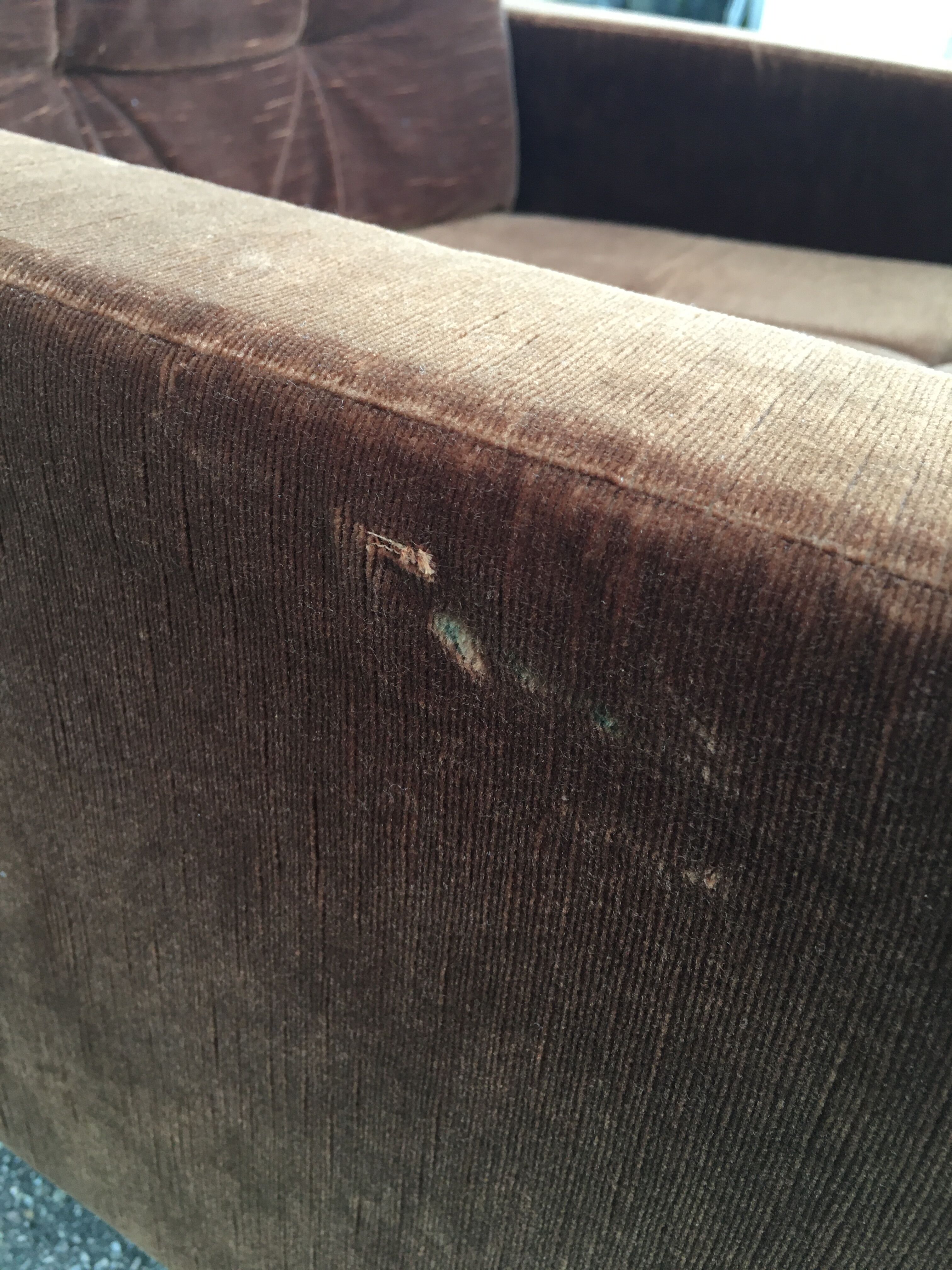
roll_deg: -6.1
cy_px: 635
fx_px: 1063
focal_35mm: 29
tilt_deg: -31.5
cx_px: 476
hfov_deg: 48.2
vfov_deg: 61.7
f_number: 2.2
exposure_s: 1/33
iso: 100
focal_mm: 4.15
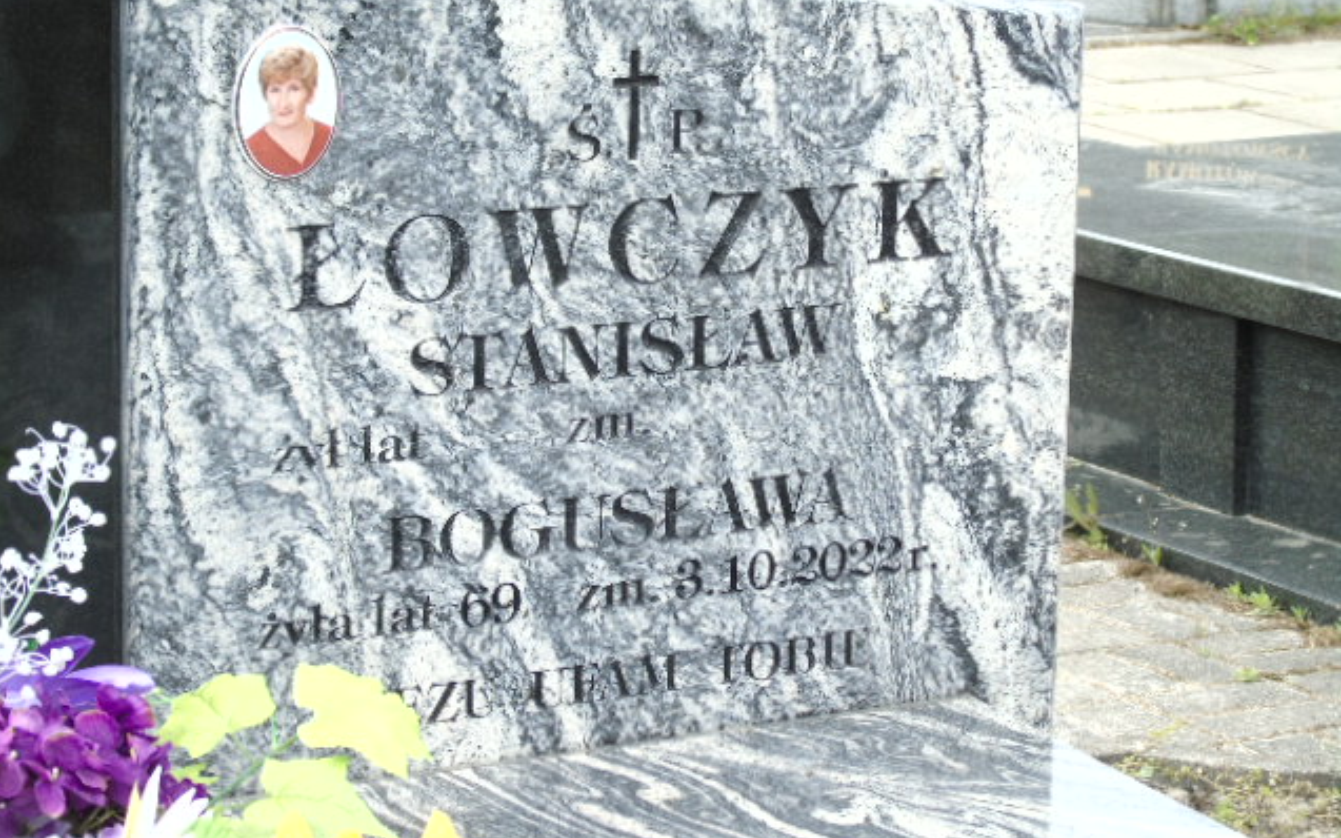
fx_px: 4202
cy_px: 379
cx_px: 669
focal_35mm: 115
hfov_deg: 18.1
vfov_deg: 11.4
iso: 80
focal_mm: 19
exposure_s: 1/100
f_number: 4.4
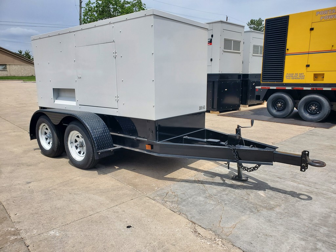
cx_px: 168
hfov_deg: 67.3
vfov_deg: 53.1
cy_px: 126
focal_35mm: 26
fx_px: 252
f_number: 2.4
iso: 50
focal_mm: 4.3
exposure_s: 1/1930
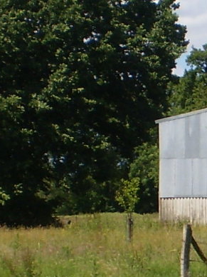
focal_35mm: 190
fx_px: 1515
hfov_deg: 7.6
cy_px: 263
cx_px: 359
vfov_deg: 10.3
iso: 64
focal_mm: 6.3
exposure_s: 1/800
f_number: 4.6
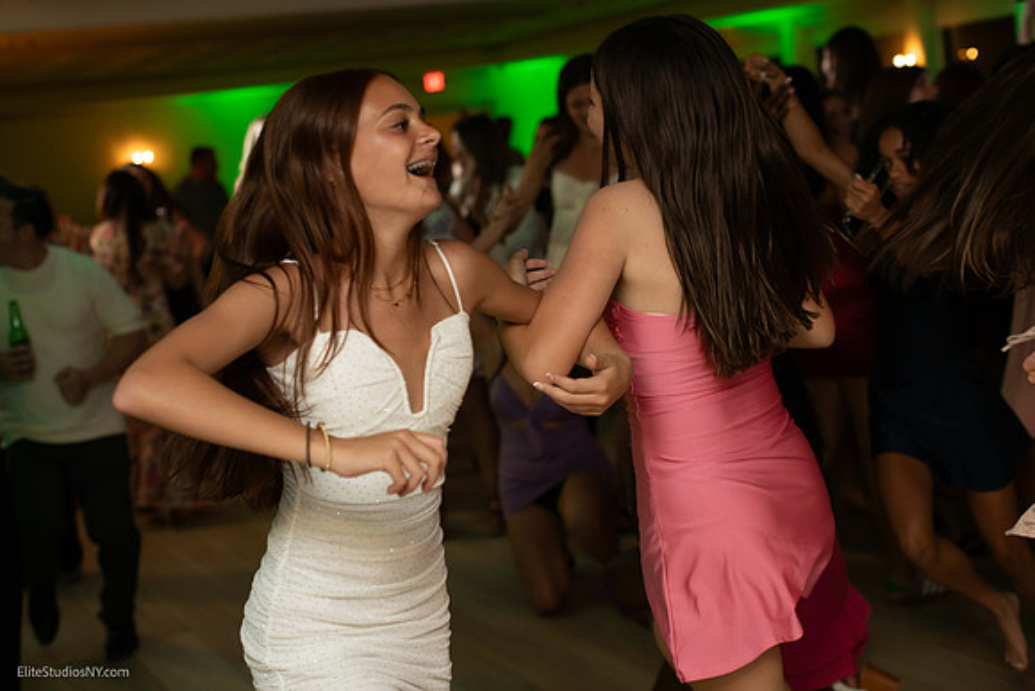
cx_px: 518
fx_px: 1438
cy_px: 346
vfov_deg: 27.0
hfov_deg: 39.6
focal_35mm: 50
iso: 1600
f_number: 2.8
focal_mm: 50
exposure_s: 1/125
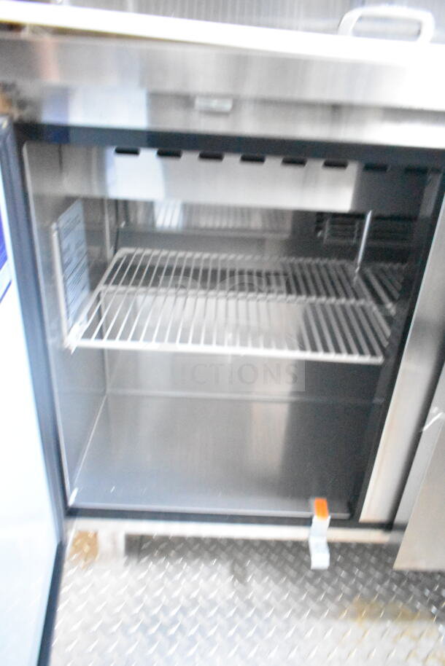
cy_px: 333
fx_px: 500
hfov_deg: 48.0
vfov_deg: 67.4
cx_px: 222
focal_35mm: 27
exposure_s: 1/30
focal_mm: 18
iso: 25600
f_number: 3.5
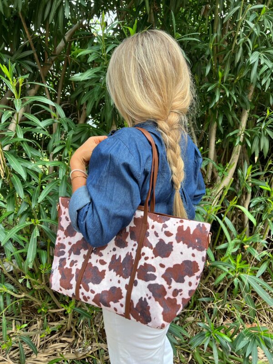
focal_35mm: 26
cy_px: 182
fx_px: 273
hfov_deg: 53.1
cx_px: 136
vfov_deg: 67.3
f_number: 1.5
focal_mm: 5.7
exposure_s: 1/456
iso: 50
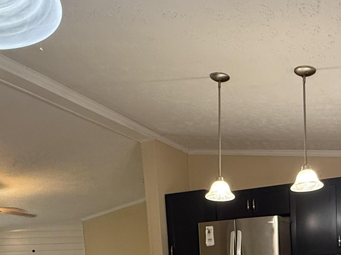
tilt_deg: -5.0
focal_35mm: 41
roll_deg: +3.0
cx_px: 228
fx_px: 404
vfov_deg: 29.8
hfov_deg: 45.1
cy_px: 310
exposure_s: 1/60
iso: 400
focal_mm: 2.22
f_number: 2.2
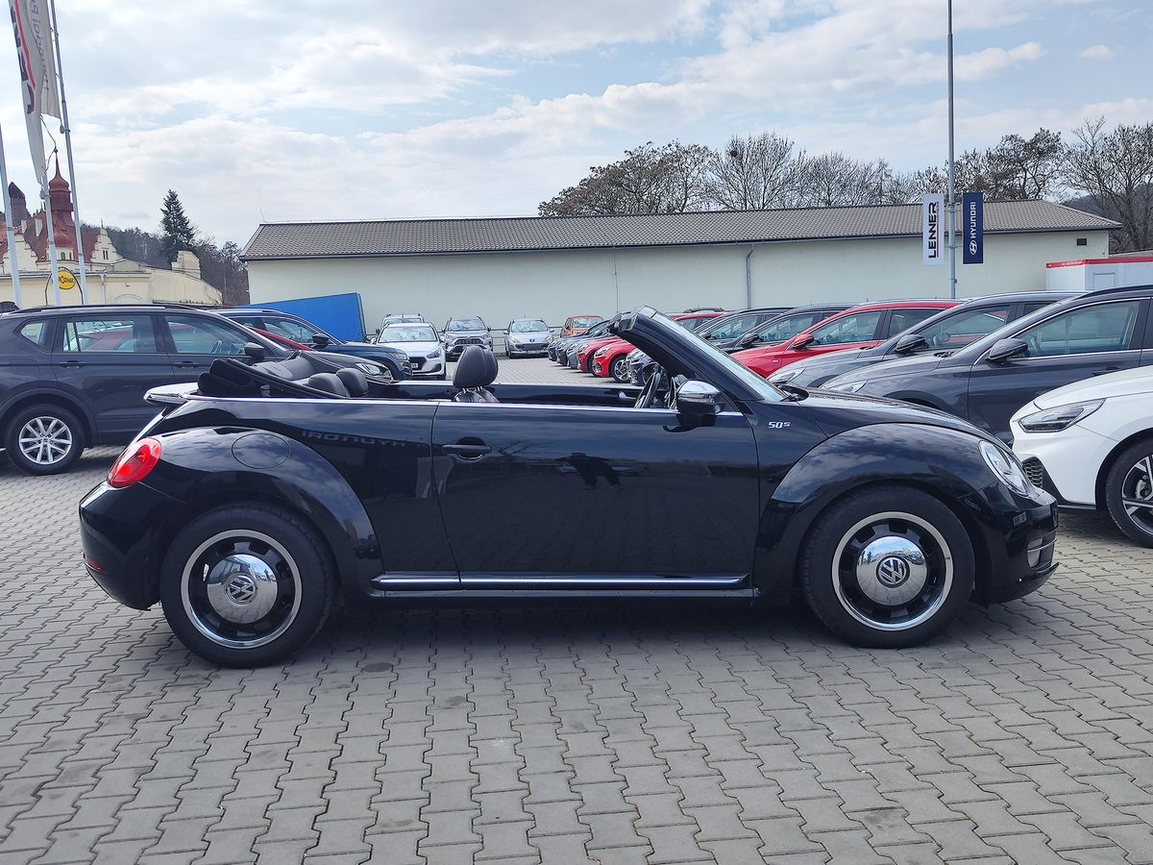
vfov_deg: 58.9
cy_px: 432
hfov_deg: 73.9
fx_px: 766
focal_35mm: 23
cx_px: 576
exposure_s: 1/954
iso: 50
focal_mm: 7.01
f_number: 1.69
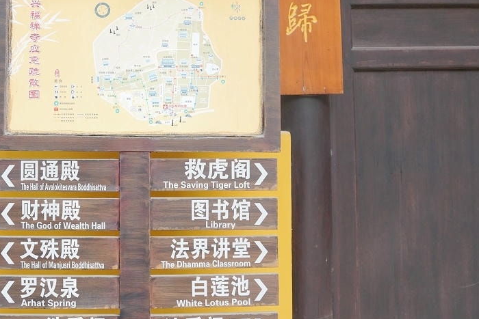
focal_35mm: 48
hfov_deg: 40.6
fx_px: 639
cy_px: 107
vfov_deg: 27.9
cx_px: 159
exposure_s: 1/160
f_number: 4
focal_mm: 28
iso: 320
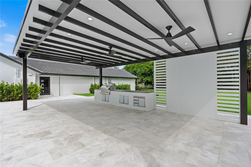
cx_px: 126
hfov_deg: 96.7
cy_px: 84
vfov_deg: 73.7
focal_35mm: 16
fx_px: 112
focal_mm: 16
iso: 800
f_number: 9
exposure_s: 1/2000
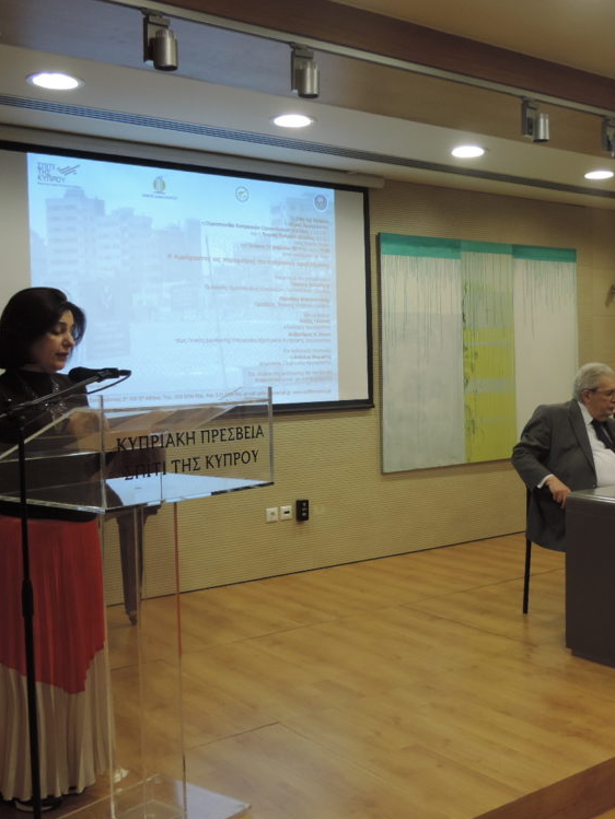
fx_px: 971
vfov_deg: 45.8
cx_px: 392
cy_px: 410
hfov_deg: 34.9
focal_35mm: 41
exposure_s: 1/30
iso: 180
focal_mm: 5.3
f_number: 3.1
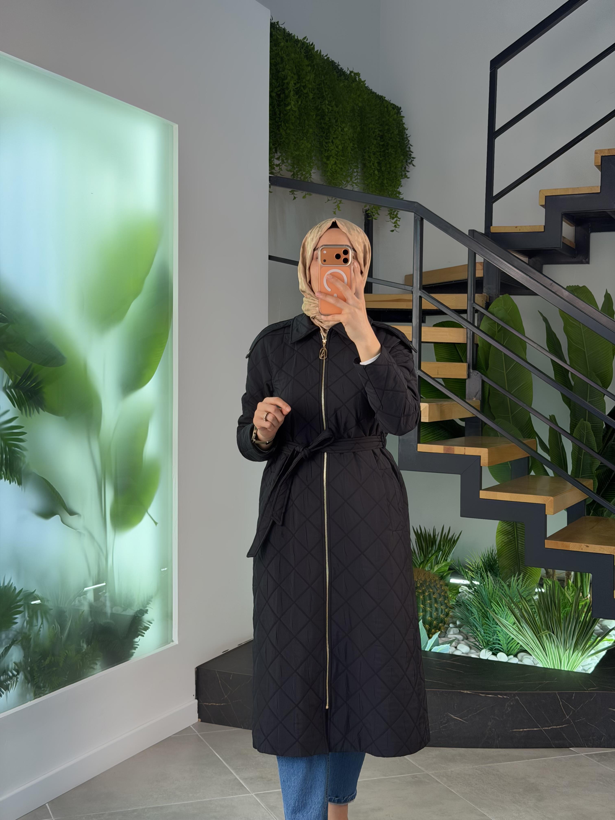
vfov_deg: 39.7
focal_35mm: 48
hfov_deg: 30.3
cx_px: 308
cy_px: 410
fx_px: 1137
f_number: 1.78
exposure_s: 1/121
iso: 50
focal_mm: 6.76
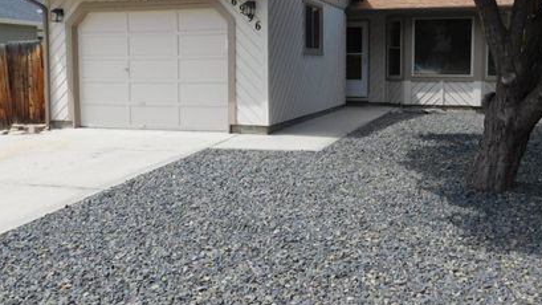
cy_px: 113
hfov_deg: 50.3
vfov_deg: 29.6
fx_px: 575
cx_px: 307
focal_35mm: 40
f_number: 3.2
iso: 125
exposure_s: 1/1250
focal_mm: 5.3
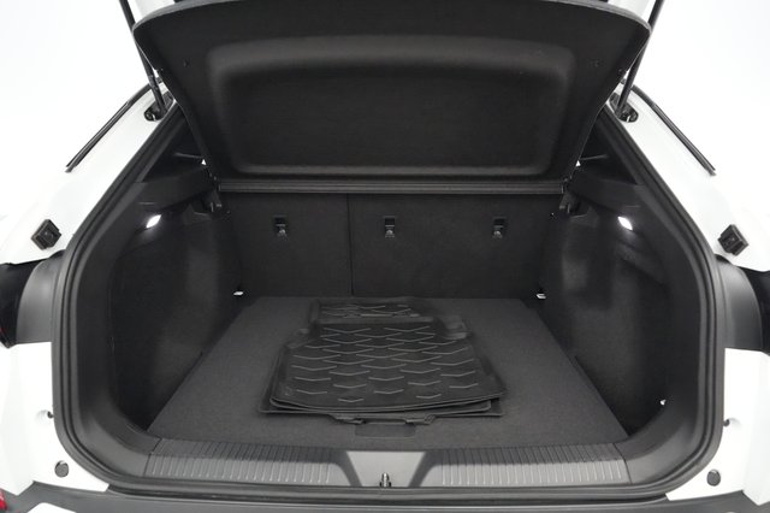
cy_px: 256
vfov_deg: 51.2
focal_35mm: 25
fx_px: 534
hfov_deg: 71.5
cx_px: 385
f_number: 4
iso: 16000
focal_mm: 25
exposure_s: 1/320
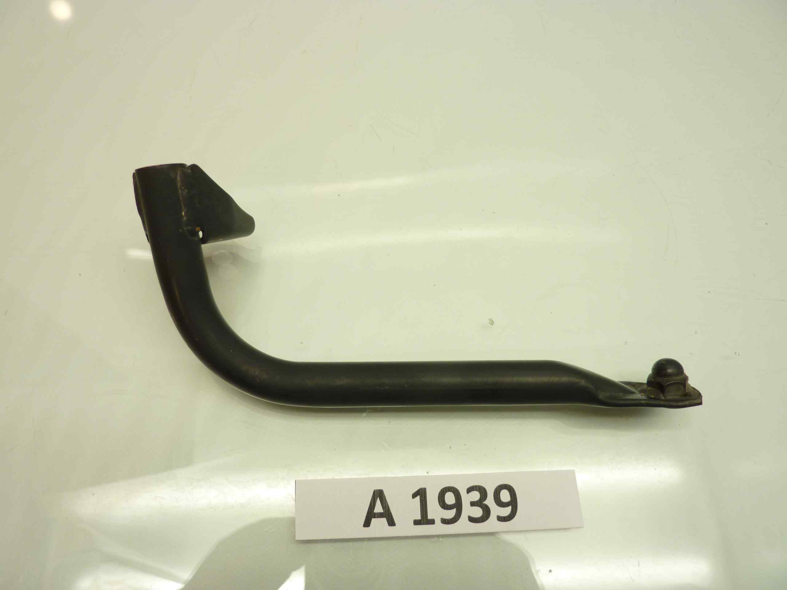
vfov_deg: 54.9
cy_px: 295
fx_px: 568
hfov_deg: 69.4
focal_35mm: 25
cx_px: 394
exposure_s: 1/20
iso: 80
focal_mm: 4.1
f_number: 3.3
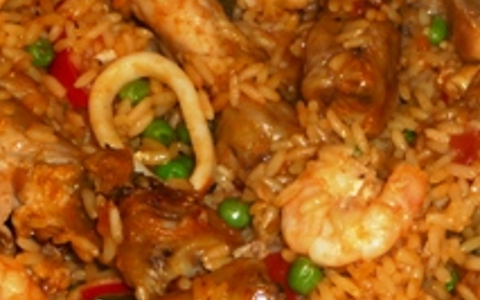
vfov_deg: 8.5
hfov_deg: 13.6
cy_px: 350
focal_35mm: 153
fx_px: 2001
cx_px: 410
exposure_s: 1/30
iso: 100
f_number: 4.2
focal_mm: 8
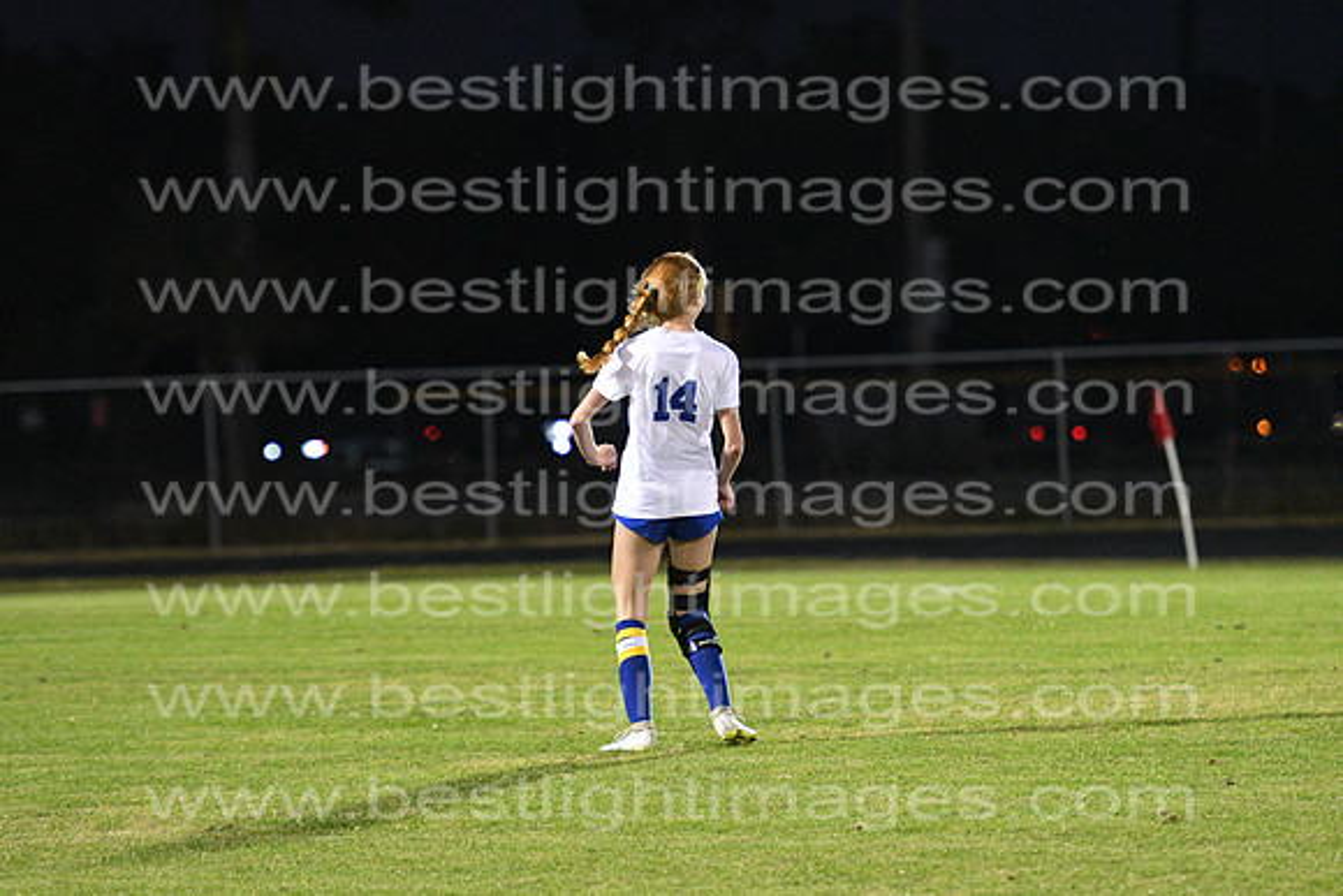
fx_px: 9515
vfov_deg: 5.4
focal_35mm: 255
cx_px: 672
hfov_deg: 8.1
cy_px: 448
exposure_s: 1/800
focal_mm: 170
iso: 7200
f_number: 2.8
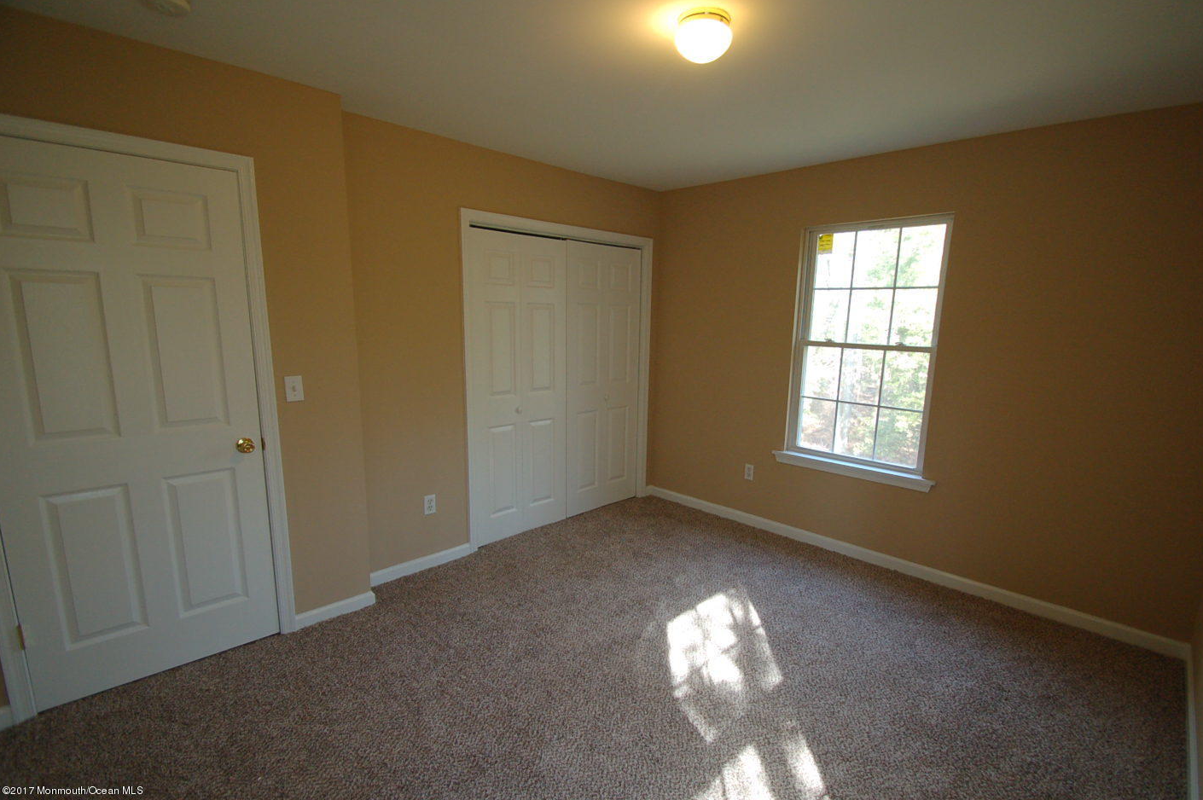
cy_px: 394
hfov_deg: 96.7
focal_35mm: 16
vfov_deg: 73.7
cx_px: 639
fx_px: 534
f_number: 3.5
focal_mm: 10
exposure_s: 1/80
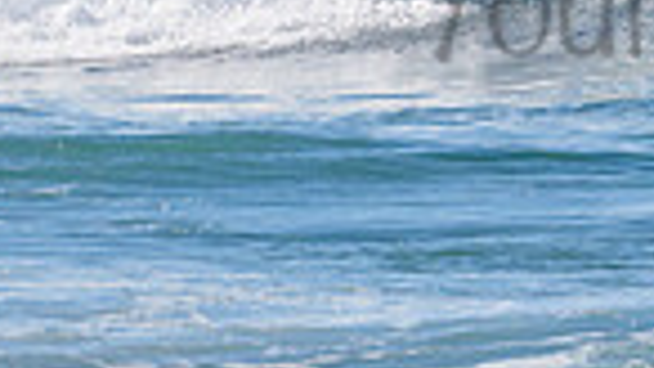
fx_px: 44135
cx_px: 964
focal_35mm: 2546
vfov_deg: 0.5
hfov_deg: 0.8
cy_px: -93
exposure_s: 1/4000
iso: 220
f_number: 5.6
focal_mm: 500
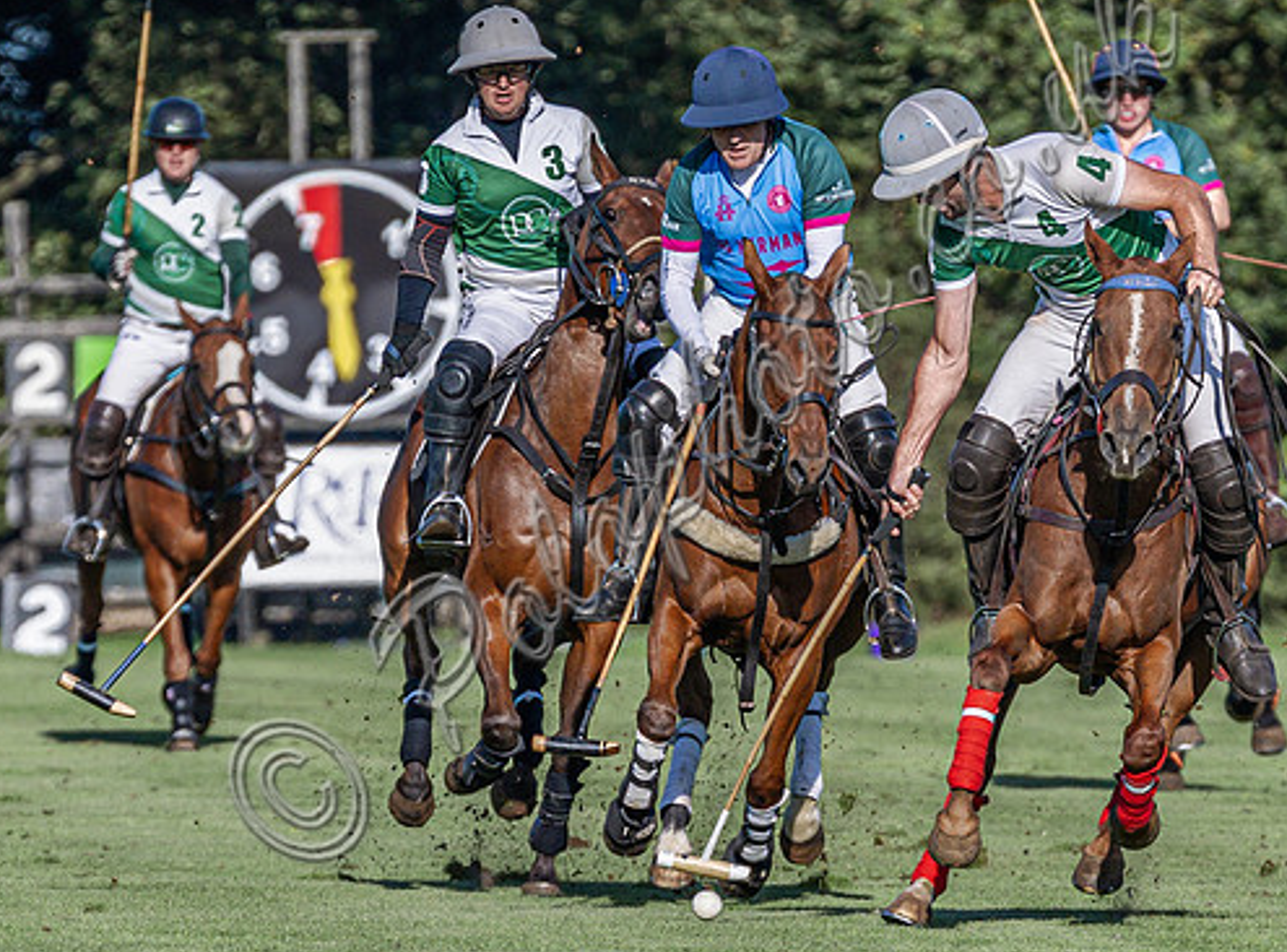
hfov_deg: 2.0
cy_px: 977
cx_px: 642
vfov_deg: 1.5
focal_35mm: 973
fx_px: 35992
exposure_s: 1/2000
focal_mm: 280
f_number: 5.3
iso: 250
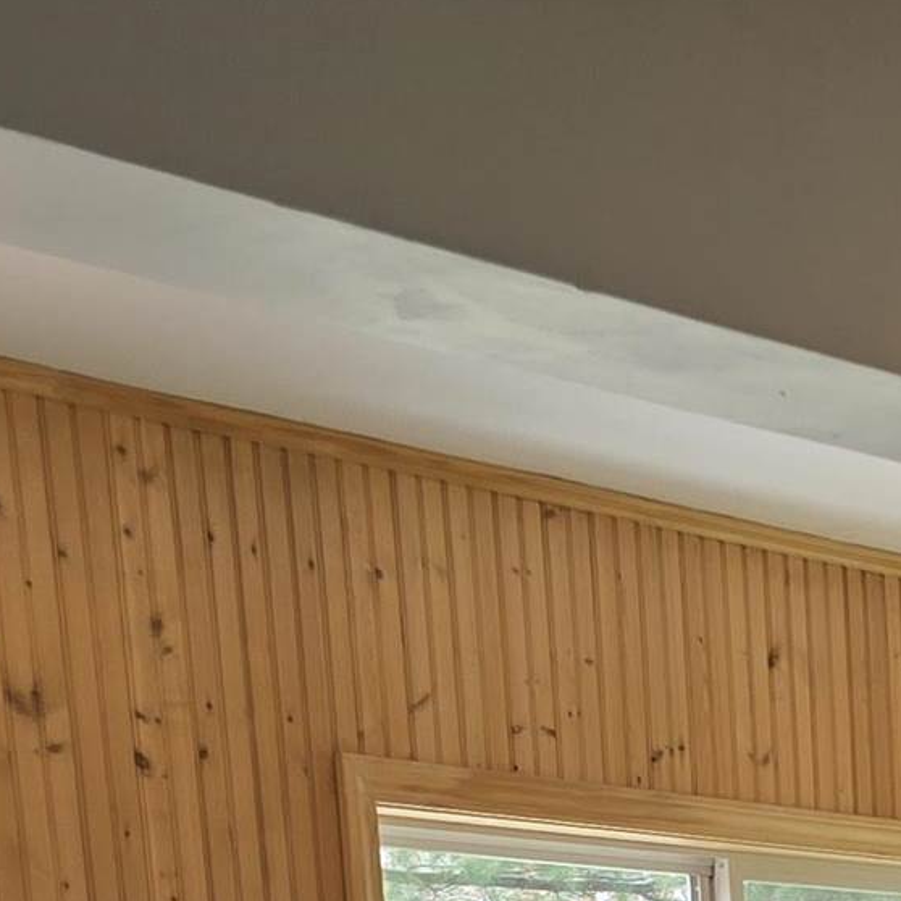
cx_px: 1427
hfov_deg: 14.3
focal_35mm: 112
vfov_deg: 13.4
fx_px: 3298
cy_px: 1797
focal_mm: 6.3
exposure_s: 1/120
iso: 50
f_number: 1.7
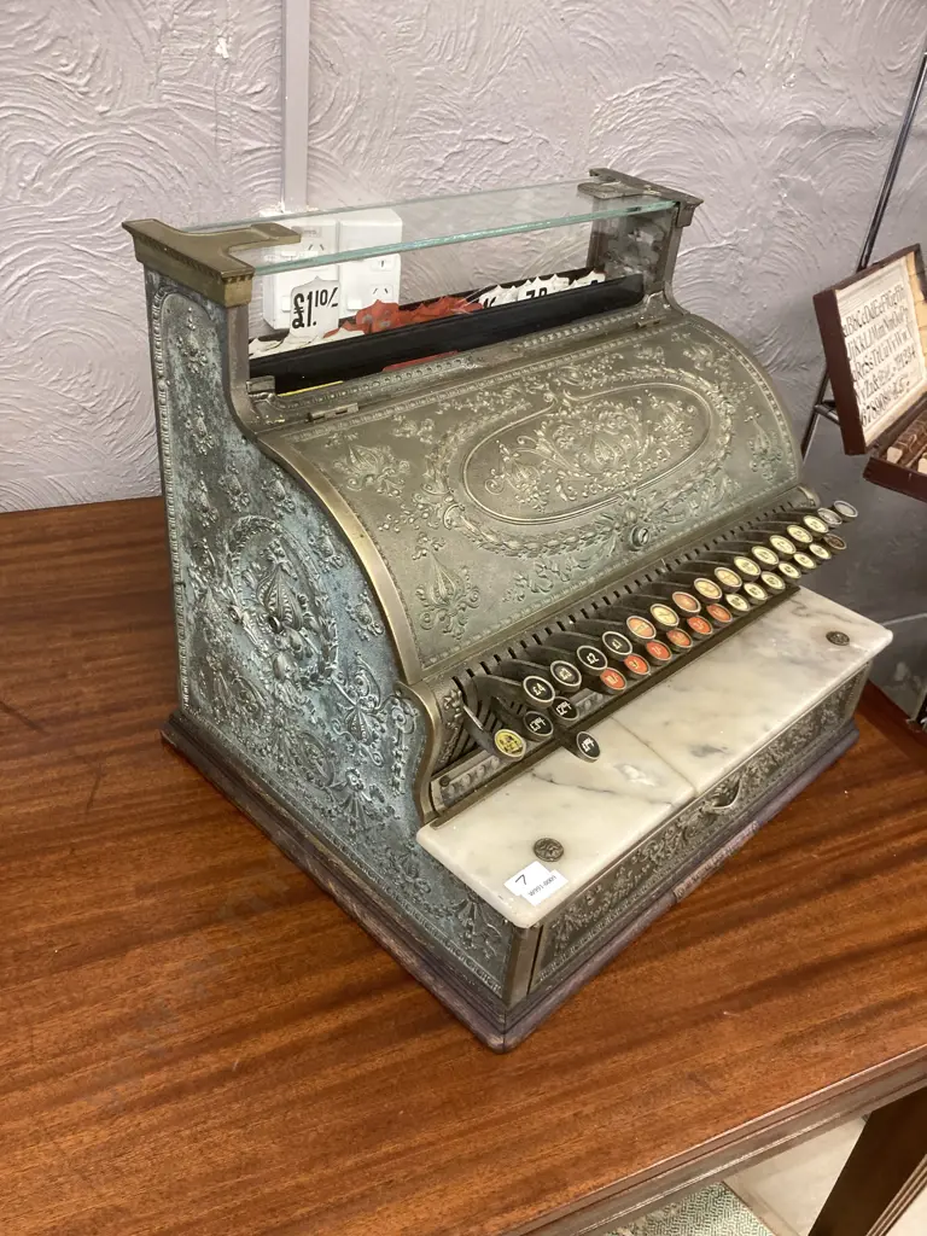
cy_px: 618
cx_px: 464
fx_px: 1000
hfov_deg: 49.7
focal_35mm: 28
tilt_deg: -34.3
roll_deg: -6.6
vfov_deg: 63.4
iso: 200
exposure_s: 1/50
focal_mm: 3.99
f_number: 1.8
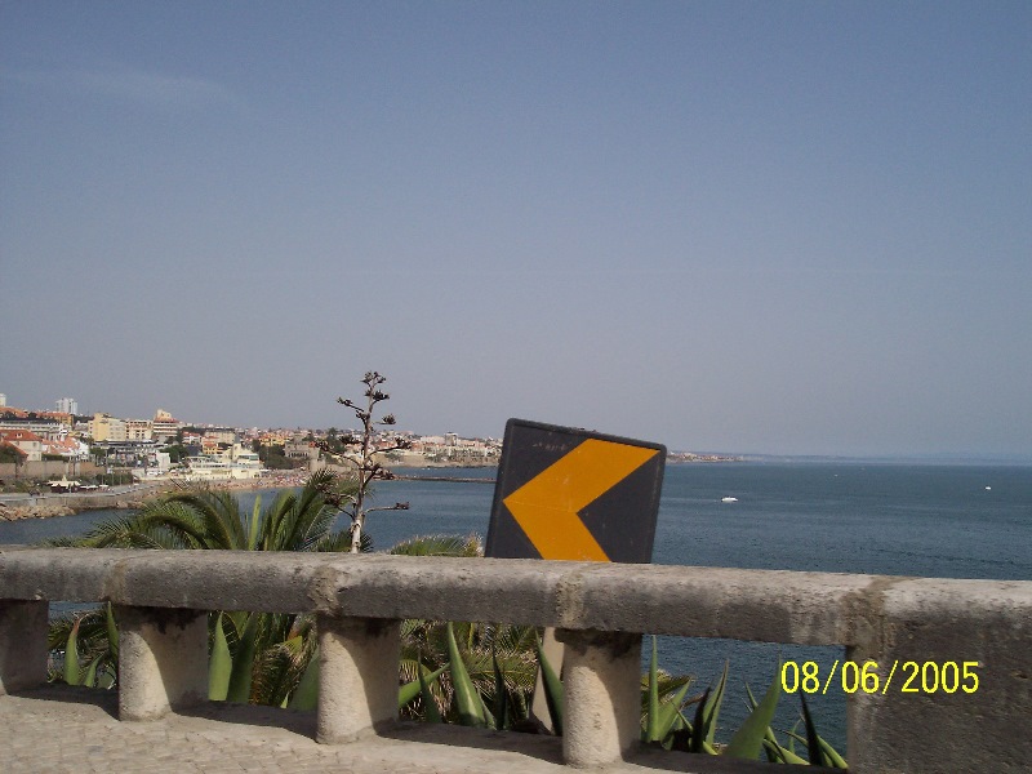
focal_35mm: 38
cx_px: 516
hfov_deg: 49.0
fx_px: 1133
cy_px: 387
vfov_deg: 37.7
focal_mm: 8
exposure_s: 1/1000
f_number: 4.8
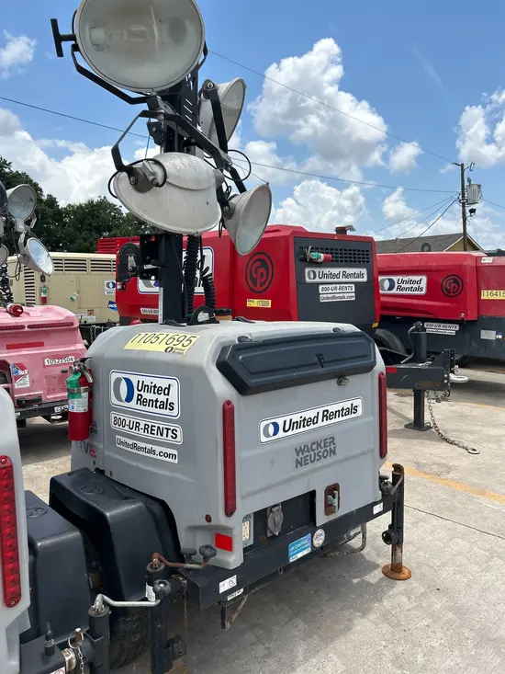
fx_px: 506
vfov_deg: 67.3
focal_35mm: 26
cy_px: 337
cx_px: 252
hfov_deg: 53.1
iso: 50
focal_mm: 5.7
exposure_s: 1/4274
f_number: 1.5
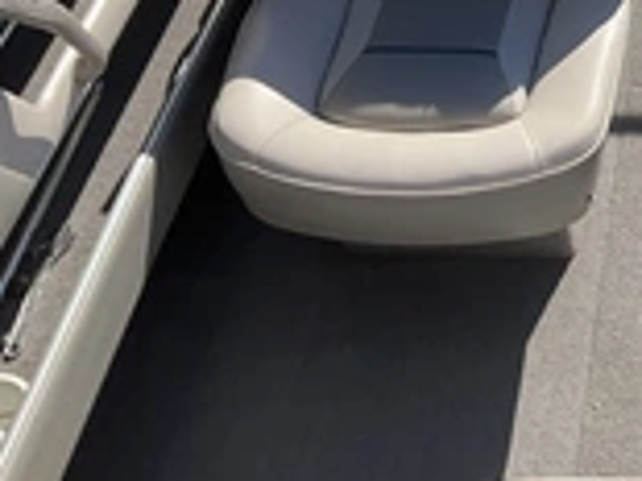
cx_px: 787
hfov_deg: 23.6
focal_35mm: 75
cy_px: -70
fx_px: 1390
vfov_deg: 18.7
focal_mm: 3
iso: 25
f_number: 1.8
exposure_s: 1/1730
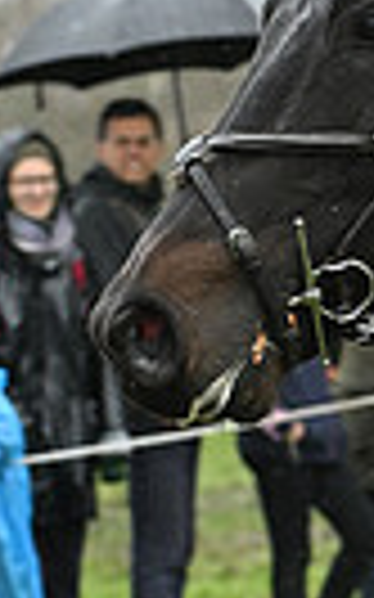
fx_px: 5812
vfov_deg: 5.9
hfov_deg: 3.6
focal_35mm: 356
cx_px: 1293
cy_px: -74
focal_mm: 80
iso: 1600
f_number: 5
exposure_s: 1/1250
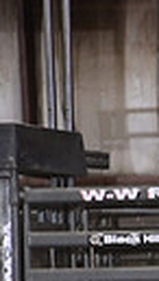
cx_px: 627
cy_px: 332
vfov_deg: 2.3
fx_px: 7021
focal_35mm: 941
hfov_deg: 1.3
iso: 1000
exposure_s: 1/250
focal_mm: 200
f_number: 3.2
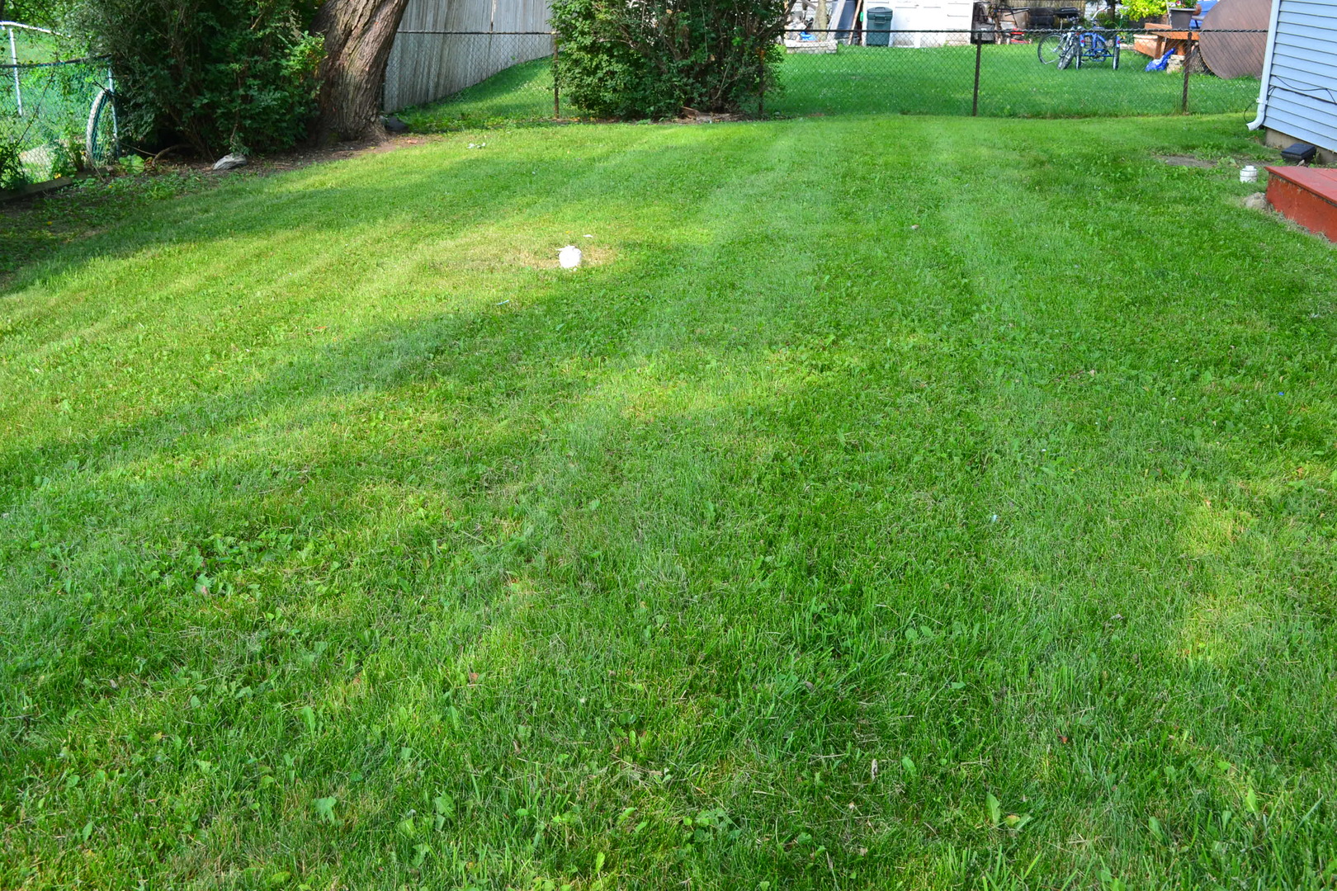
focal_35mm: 39
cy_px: 446
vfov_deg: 34.2
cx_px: 668
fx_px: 1448
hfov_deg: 49.6
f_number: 9
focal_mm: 26
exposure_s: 1/125
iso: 400
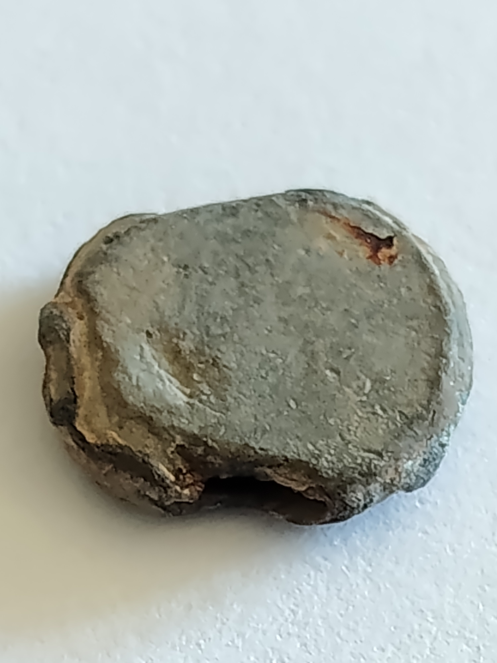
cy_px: 332
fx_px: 3312
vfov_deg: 11.4
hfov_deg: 8.6
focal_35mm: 173
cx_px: 248
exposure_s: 1/33.3
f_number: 1.7
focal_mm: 5.24
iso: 1239
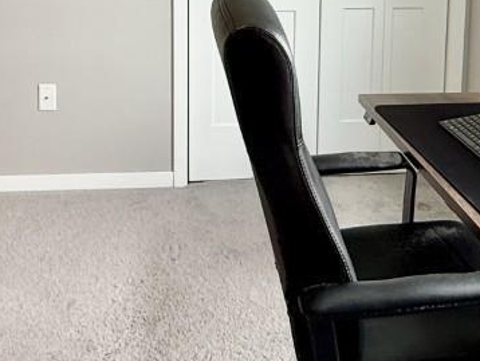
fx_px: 694
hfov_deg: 38.2
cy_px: -15
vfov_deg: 27.2
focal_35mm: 50
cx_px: 232
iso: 200
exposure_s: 1/120
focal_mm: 2.22
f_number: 2.2
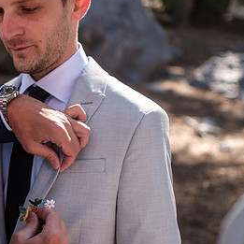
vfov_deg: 26.1
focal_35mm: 66
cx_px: 43
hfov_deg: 25.6
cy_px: 145
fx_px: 526
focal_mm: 23
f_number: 1.6
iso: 160
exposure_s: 1/450
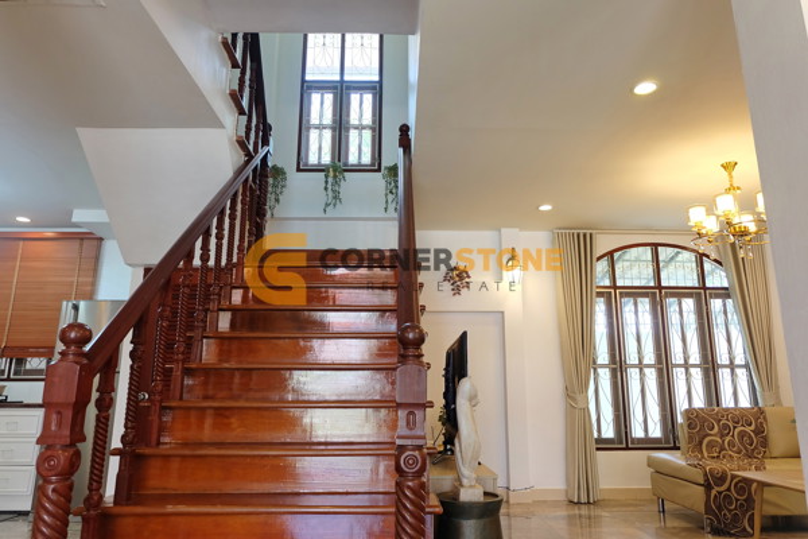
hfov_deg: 73.7
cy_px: 270
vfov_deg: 53.1
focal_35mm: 24
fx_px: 539
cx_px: 404
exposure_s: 1/42
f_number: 3.5
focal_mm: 16
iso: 400
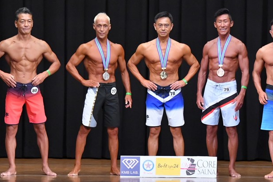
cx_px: 158
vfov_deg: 5.8
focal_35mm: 237
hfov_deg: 8.7
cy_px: 91
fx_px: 1797
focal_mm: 125
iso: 8000
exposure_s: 1/400
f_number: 5.6
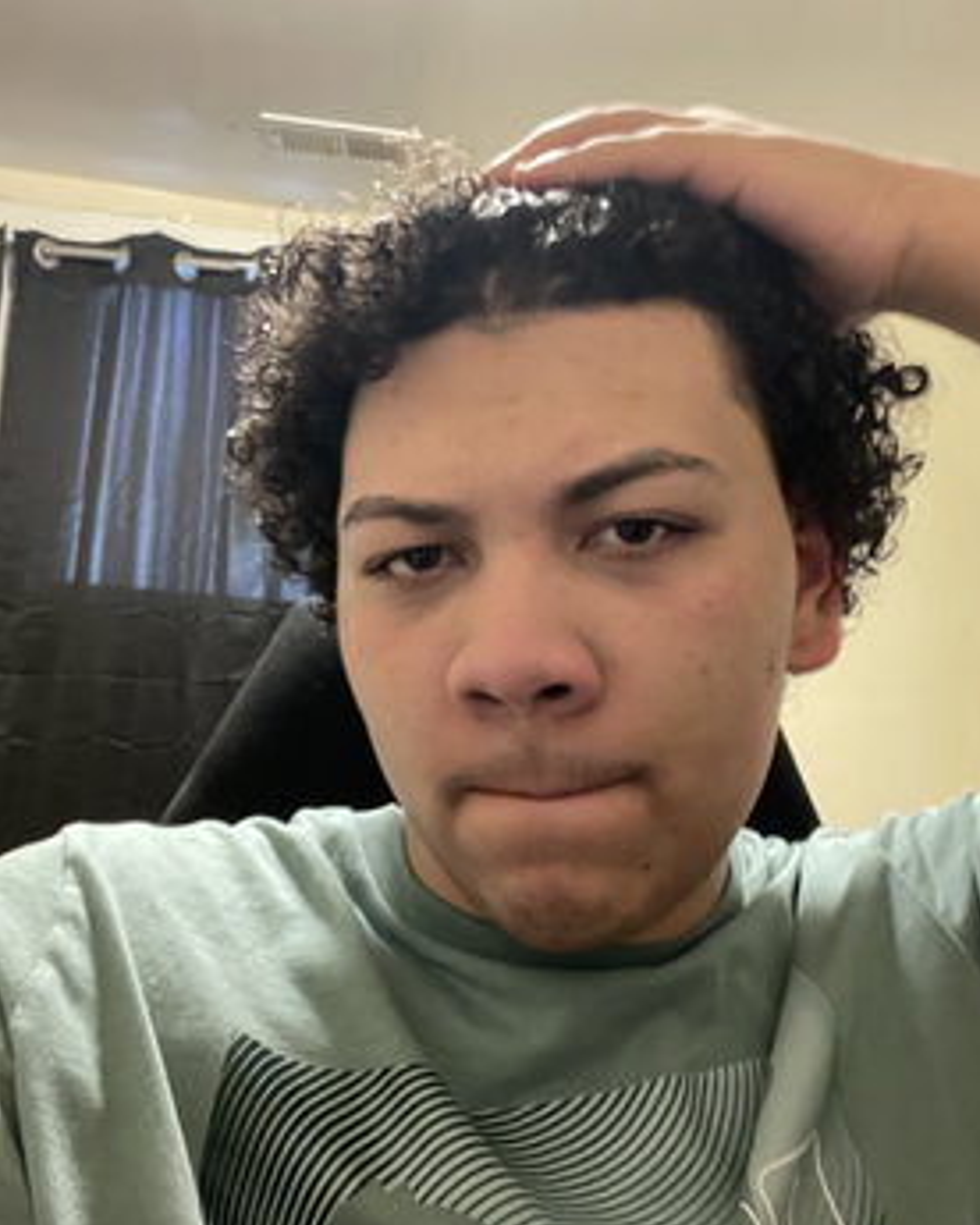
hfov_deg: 43.3
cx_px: 529
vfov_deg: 52.8
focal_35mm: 34
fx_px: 1233
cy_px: 618
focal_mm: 2.71
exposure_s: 1/17
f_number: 2.2
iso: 640
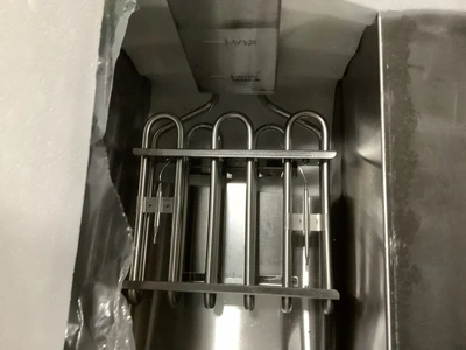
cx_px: 233
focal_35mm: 31
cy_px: 175
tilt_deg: -75.7
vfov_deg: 45.4
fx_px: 417
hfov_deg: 58.4
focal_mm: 3.3
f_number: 2.4
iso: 500
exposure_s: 1/30
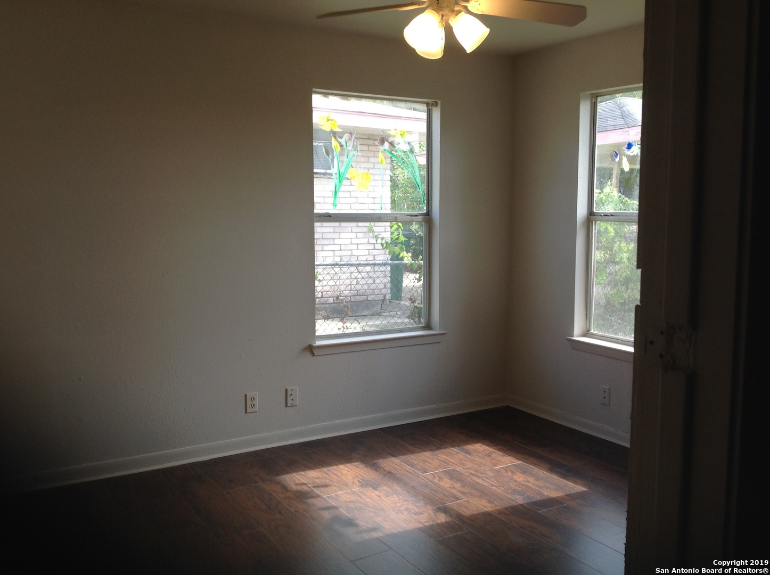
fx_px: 777
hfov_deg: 52.7
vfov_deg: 40.6
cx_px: 385
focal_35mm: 35
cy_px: 288
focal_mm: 4.28
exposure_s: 1/147
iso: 50
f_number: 2.4
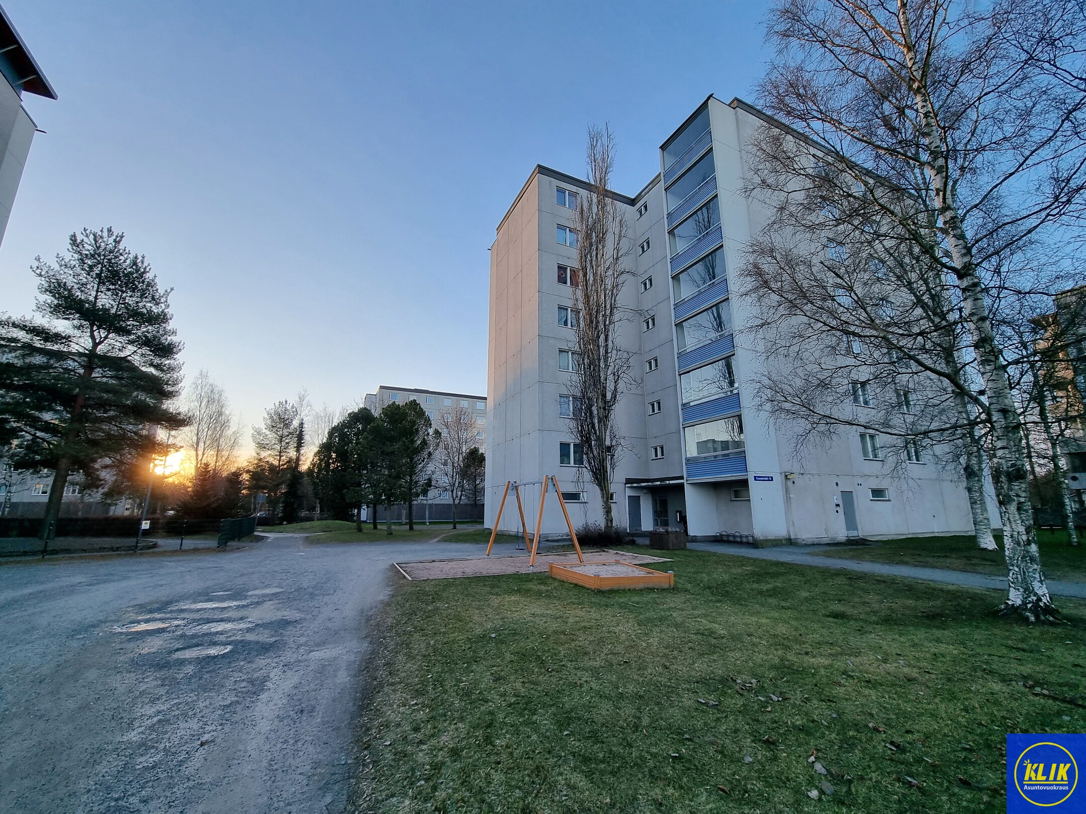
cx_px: 543
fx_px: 408
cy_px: 407
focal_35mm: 13
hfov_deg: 106.2
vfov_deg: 89.9
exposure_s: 1/317
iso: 50
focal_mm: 2.2
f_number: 2.2
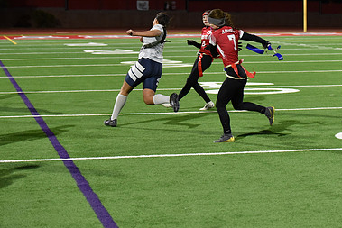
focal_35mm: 107
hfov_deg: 19.0
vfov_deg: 12.8
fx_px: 1017
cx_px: 226
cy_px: 60
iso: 4500
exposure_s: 1/640
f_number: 2.8
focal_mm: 70
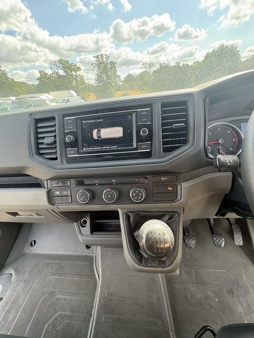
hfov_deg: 85.7
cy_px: 169
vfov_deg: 102.1
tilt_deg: -26.0
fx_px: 137
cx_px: 127
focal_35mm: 14
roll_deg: -2.3
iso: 125
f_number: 2.2
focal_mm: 2.22
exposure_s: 1/123
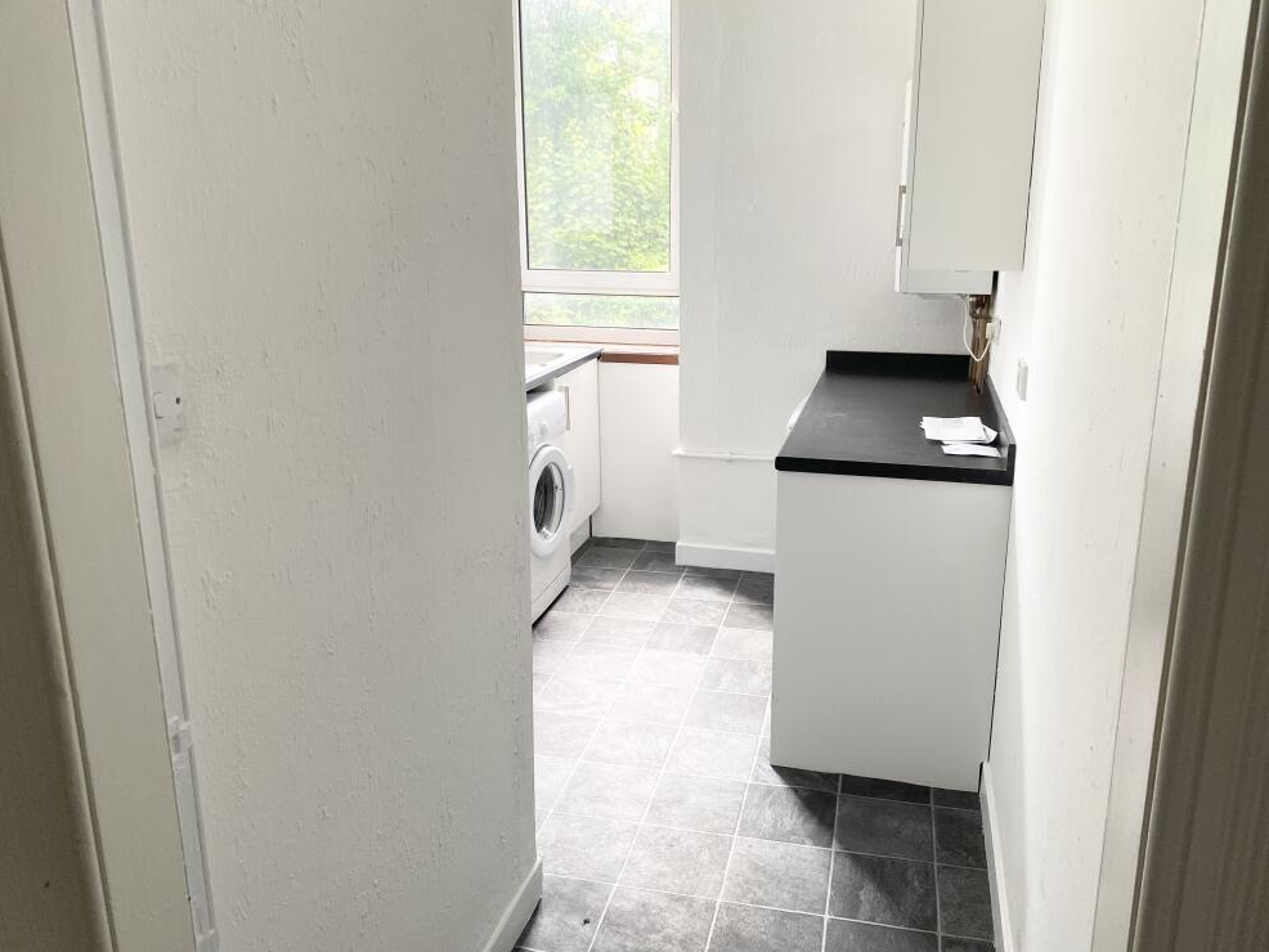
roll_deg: -0.1
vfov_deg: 51.4
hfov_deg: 65.3
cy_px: 467
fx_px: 990
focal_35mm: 27
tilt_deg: -15.8
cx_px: 656
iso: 80
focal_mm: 4.25
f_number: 1.8
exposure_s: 1/121
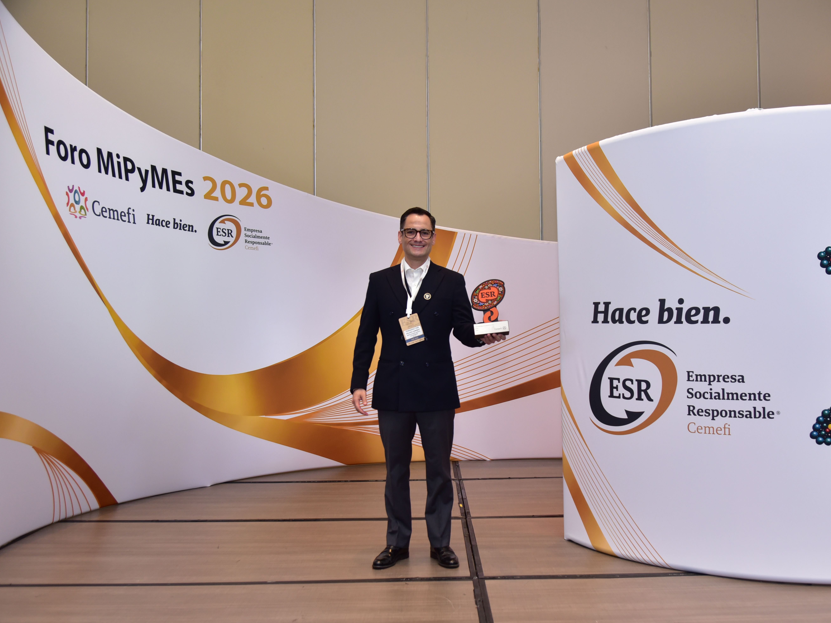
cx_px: 461
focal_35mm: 33
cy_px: 311
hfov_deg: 55.2
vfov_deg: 42.9
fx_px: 792
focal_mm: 30
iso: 1000
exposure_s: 1/200
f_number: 4
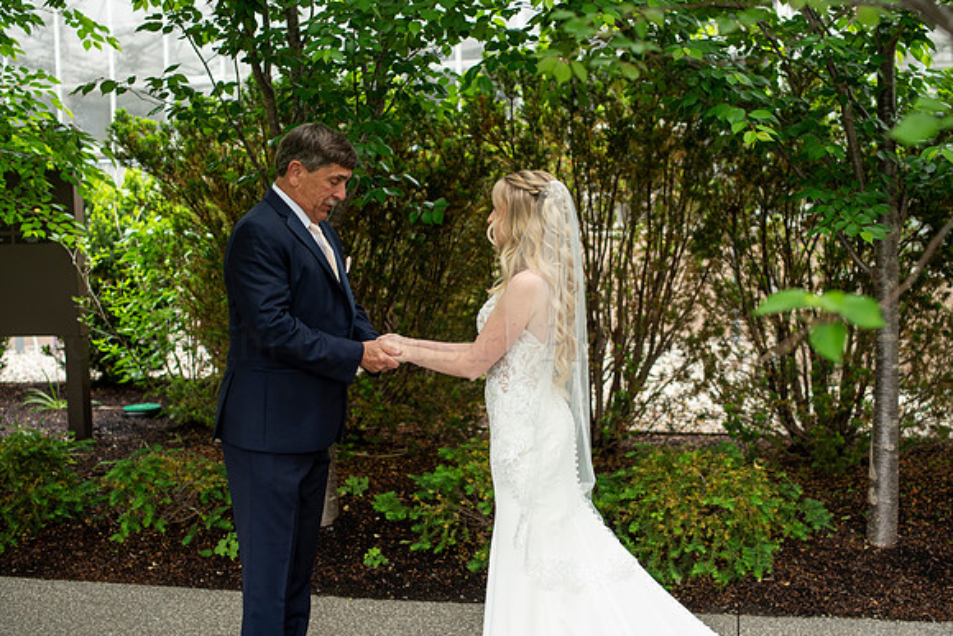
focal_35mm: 45
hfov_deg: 43.6
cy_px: 318
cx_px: 476
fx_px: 1191
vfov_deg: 29.9
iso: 500
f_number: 2.8
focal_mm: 45
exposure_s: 1/125
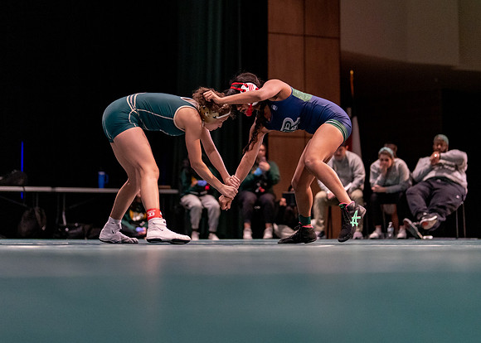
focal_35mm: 80
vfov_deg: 17.9
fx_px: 1087
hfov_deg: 25.0
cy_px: 112
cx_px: 251
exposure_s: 1/1000
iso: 1600
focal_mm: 50
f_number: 1.2
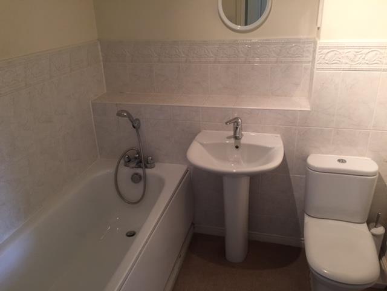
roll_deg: +0.8
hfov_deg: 61.7
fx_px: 324
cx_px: 194
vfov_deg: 48.2
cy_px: 146
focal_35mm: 29
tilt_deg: -24.9
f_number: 2.2
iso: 160
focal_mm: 4.15
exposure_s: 1/33
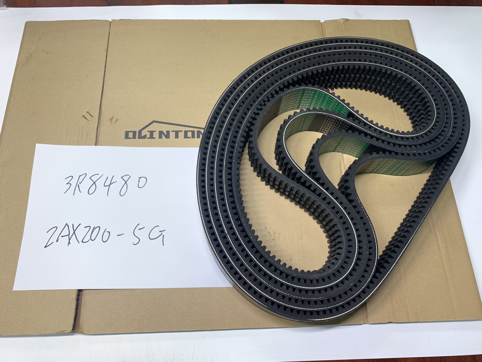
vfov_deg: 53.1
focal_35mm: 26
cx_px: 241
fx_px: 362
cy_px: 181
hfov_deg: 67.3
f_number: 1.8
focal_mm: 4.25
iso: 100
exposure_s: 1/60
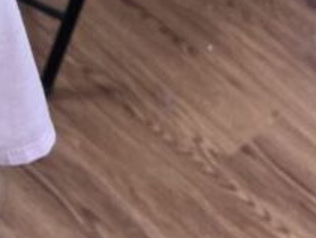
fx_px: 1125
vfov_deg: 11.9
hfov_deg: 14.5
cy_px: -12
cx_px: -208
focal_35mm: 123
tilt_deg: -48.4
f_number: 1.5
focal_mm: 5.7
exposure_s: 1/100
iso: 100
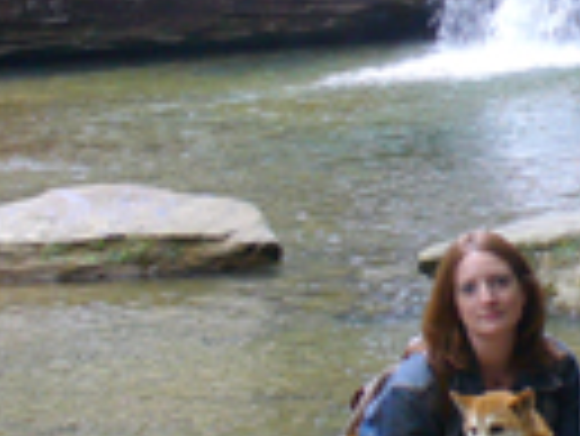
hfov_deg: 15.5
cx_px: 611
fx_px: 2080
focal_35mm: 124
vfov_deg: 11.9
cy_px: 54
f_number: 2.8
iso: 100
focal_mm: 6.1
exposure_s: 1/60
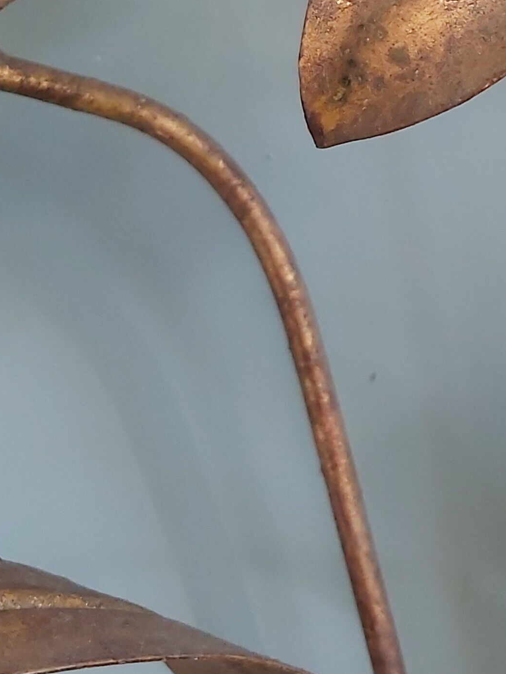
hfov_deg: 18.2
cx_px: 678
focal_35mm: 75
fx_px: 1462
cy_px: -7
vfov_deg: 24.7
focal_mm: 3.92
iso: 160
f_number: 1.7
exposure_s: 1/50
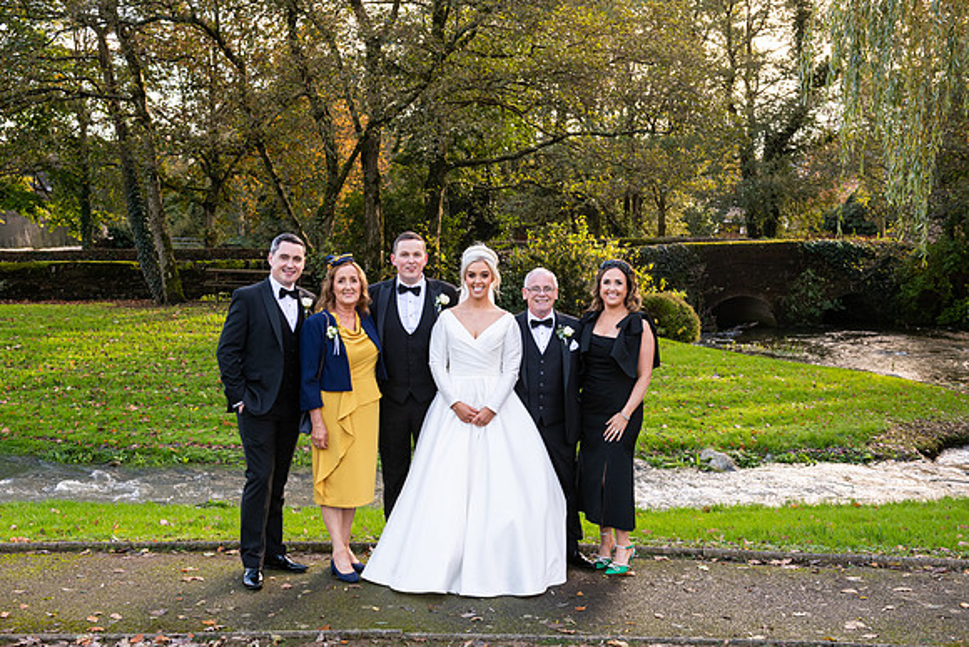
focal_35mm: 42
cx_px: 484
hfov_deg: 46.4
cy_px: 324
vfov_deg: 31.9
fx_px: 1131
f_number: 6.3
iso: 640
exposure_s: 1/160
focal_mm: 42
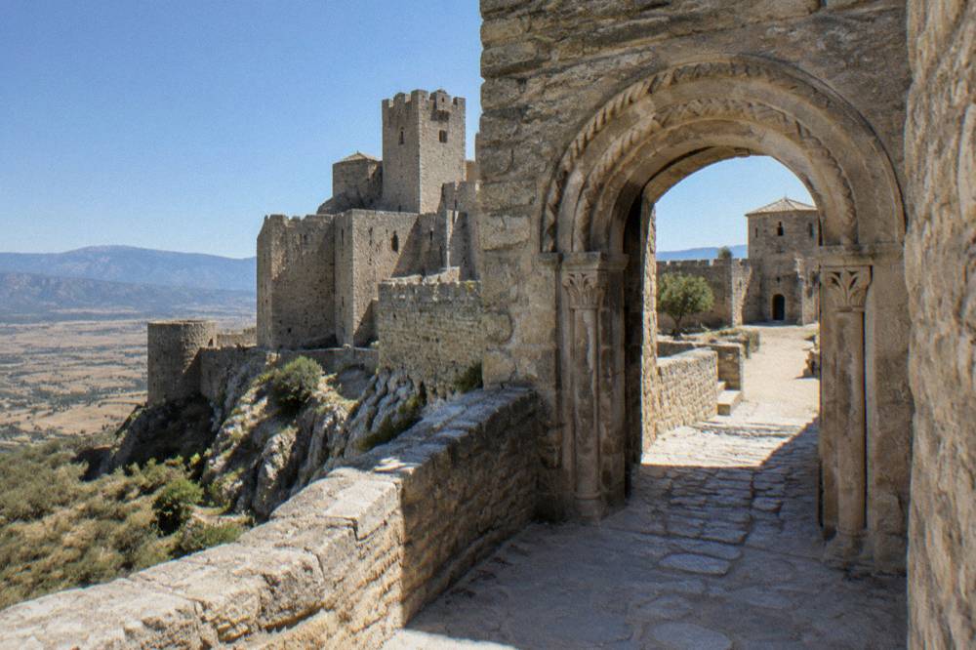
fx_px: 1328
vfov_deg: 27.5
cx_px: 488
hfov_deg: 40.4
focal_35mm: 49
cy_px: 325
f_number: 5.6
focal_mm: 49
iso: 400
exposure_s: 1/640
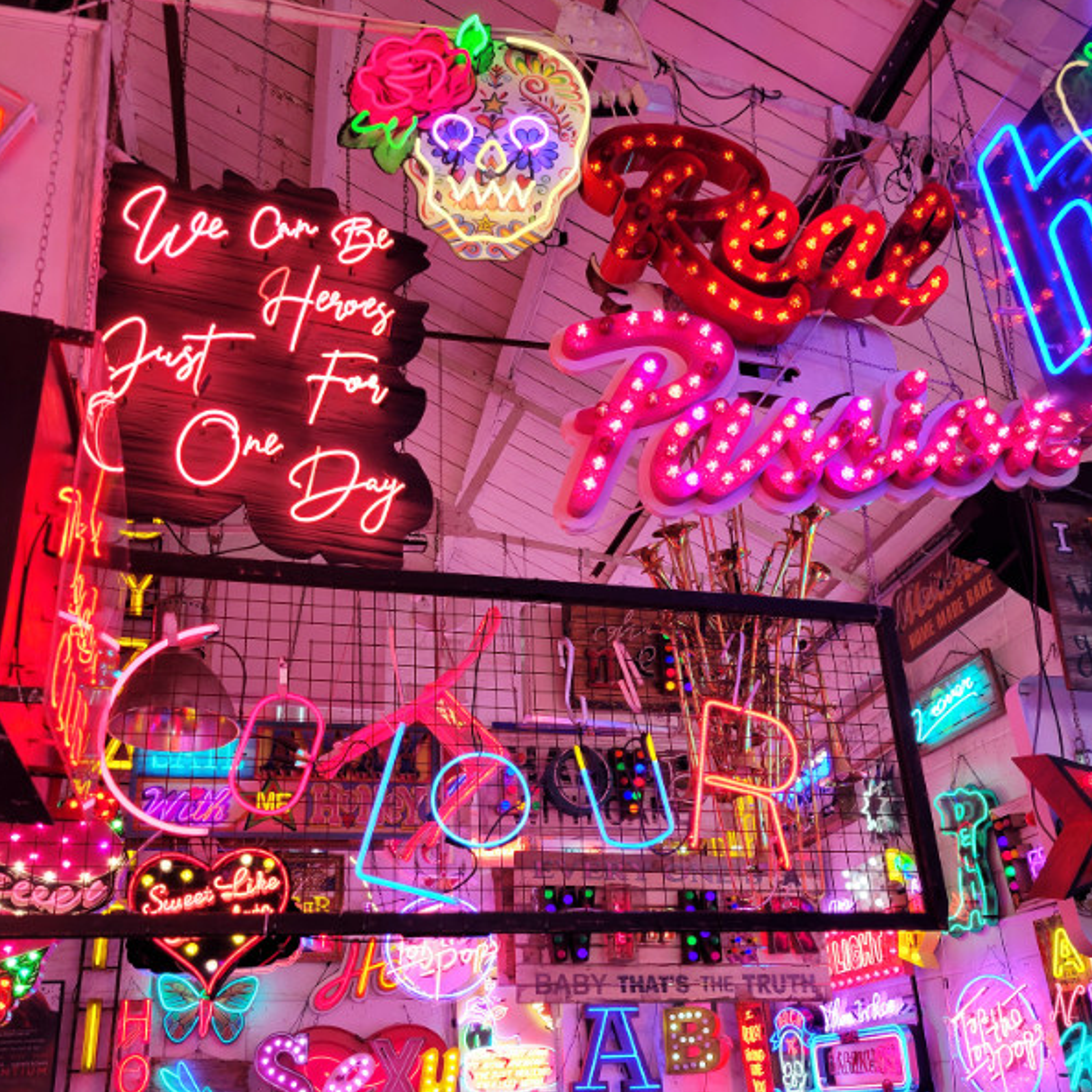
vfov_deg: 51.6
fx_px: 1106
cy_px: 724
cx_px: 543
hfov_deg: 52.5
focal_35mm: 31
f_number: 1.8
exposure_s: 1/100
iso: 80
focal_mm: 5.4
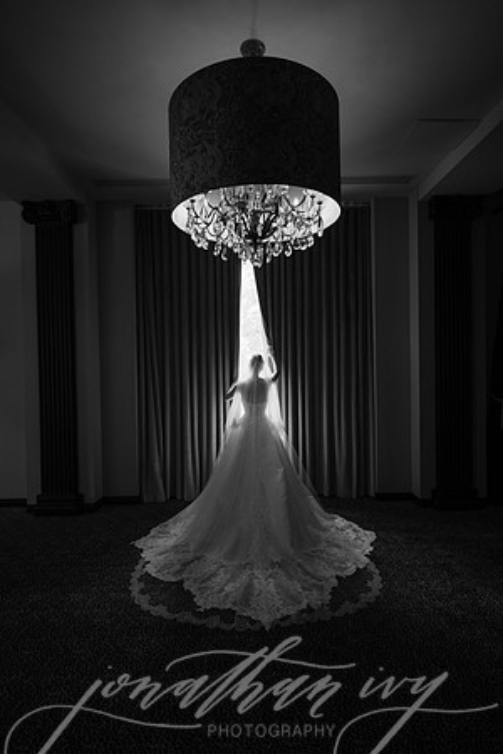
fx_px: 398
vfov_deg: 86.9
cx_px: 252
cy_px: 377
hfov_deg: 64.6
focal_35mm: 19
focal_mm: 19
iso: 100
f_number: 4
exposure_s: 1/15
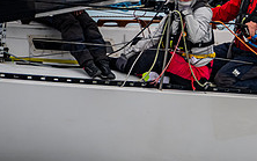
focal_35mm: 1065
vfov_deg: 1.2
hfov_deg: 2.0
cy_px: -40
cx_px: 286
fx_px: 7463
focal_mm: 400
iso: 640
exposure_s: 1/2000
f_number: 8
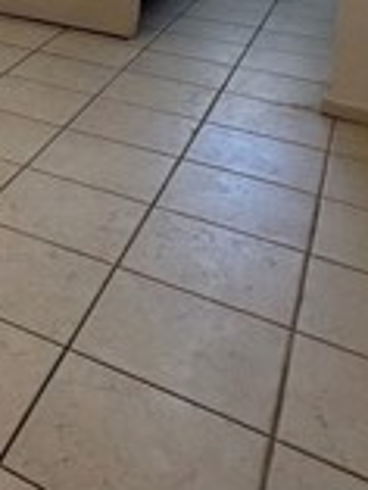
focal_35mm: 57
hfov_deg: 20.8
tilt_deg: -7.4
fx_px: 807
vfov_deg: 28.9
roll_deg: -1.3
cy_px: -106
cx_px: -221
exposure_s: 1/84
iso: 320
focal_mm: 2.22
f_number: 2.2
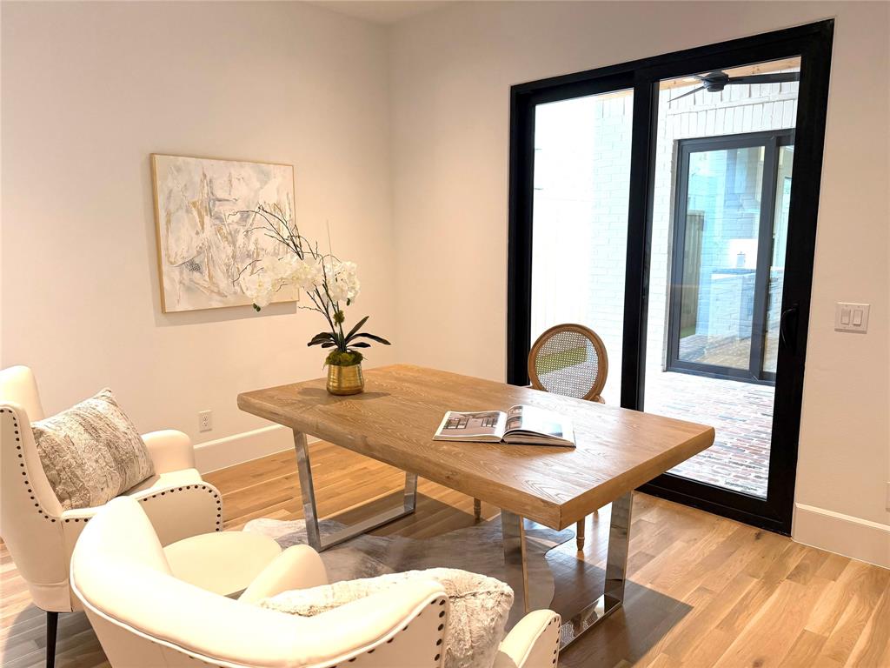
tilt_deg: -9.4
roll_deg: +0.4
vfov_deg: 56.8
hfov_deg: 71.6
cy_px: 334
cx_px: 445
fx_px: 617
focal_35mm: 24
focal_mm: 6.76
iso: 200
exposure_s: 1/170
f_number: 1.78
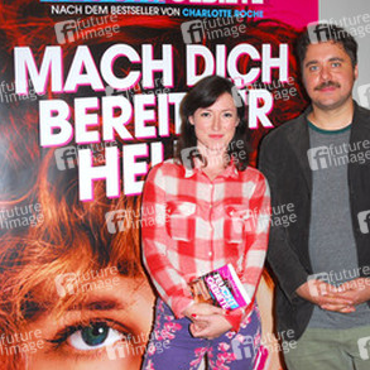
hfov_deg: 32.3
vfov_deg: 32.4
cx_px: 229
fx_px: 637
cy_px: 187
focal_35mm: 53
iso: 200
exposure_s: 1/60
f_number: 5
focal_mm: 27
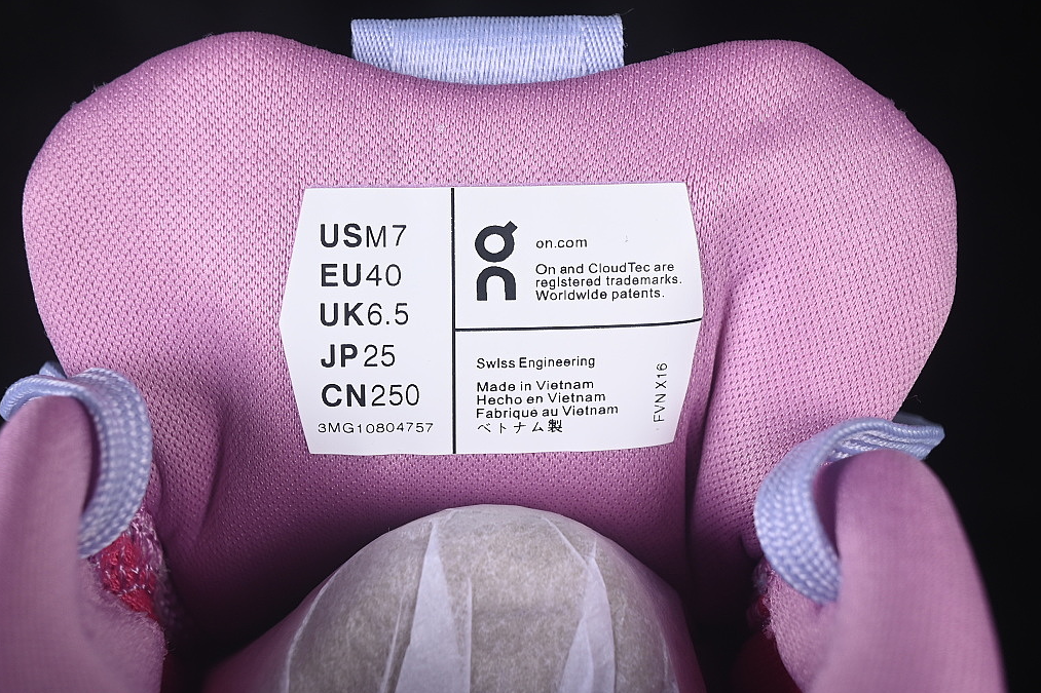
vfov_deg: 17.1
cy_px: 336
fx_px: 2313
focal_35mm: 80
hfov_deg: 25.4
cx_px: 500
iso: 160
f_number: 8
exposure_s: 1/80
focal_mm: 50
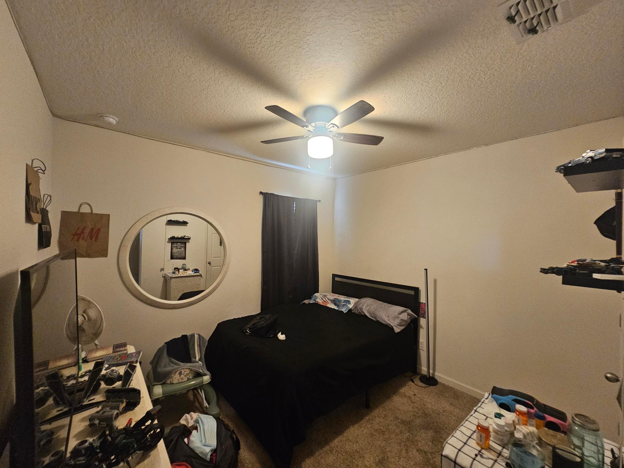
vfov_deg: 89.9
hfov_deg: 106.2
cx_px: 312
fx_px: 234
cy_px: 234
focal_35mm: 13
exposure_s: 1/30
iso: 500
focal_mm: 2.2
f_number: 2.2
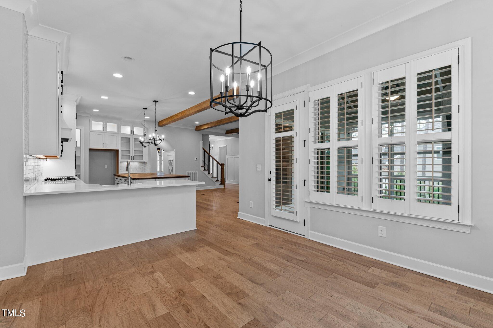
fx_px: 205
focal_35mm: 15
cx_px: 246
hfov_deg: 100.4
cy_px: 164
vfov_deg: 77.2
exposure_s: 1/10
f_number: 6.3
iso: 400
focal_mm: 15
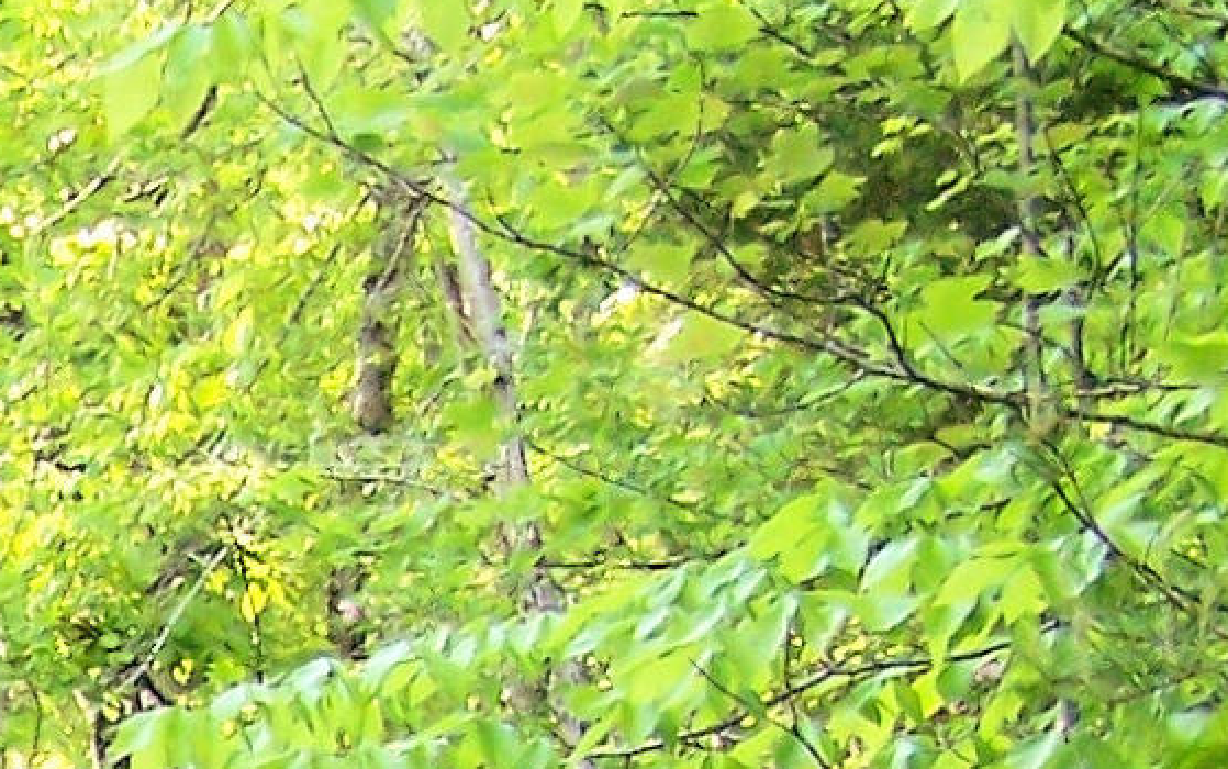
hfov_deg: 9.1
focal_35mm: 216
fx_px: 7233
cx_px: -1219
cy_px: 2303
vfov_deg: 5.7
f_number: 2.8
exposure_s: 1/60
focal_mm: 6.3
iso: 160
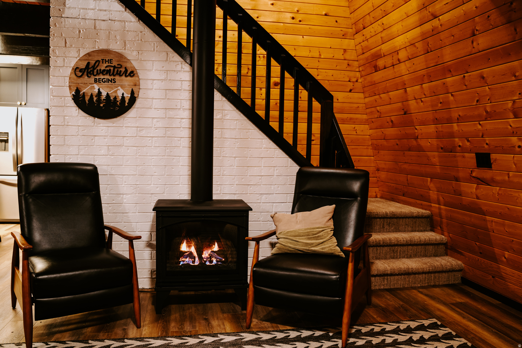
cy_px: 174
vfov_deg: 46.4
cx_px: 261
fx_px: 406
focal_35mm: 28
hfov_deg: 65.5
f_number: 2.8
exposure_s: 1/15
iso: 320
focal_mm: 28
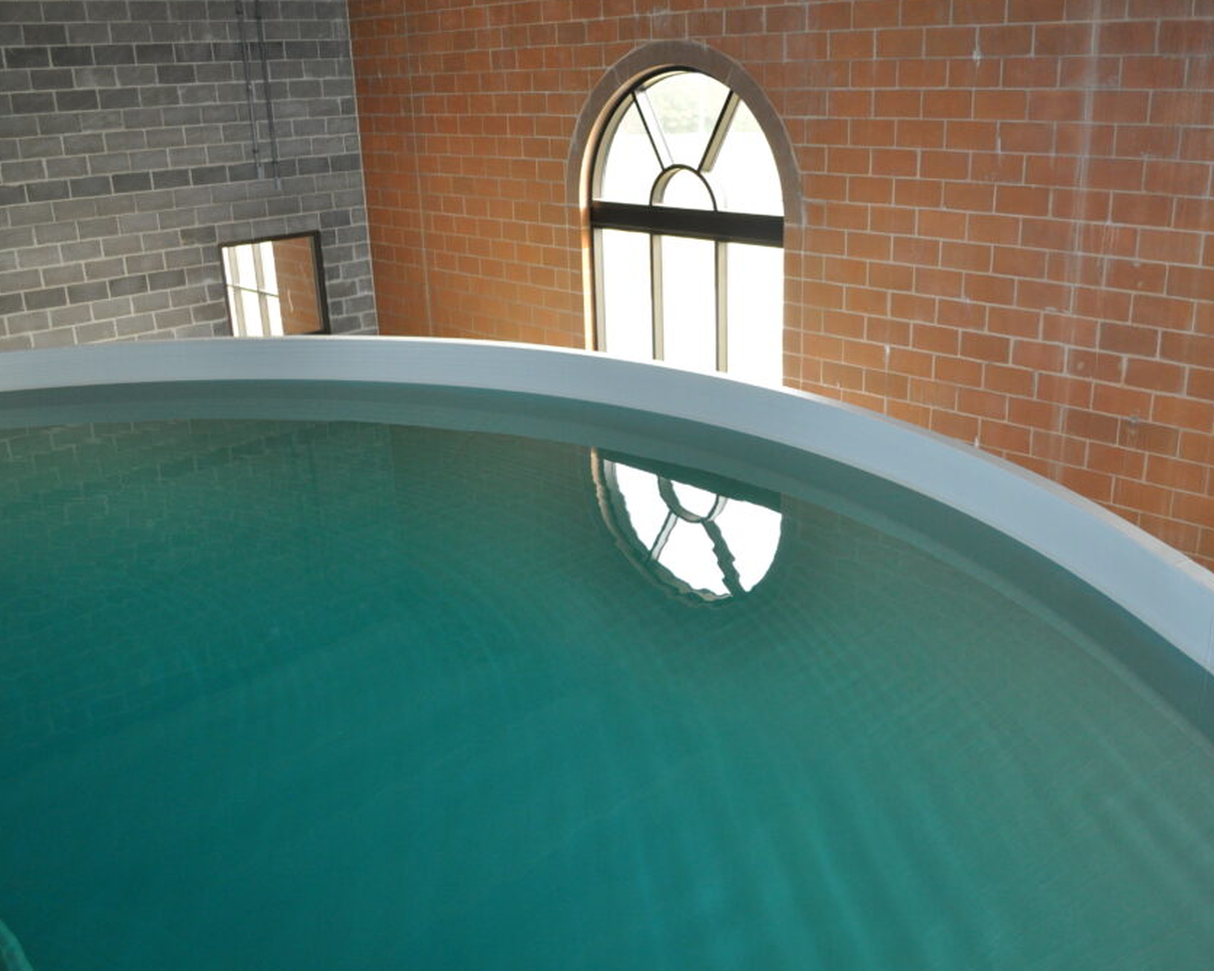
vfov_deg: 47.1
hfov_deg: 57.0
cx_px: 675
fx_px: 1114
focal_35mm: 31
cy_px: 486
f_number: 3.5
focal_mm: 18
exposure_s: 1/60
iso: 800
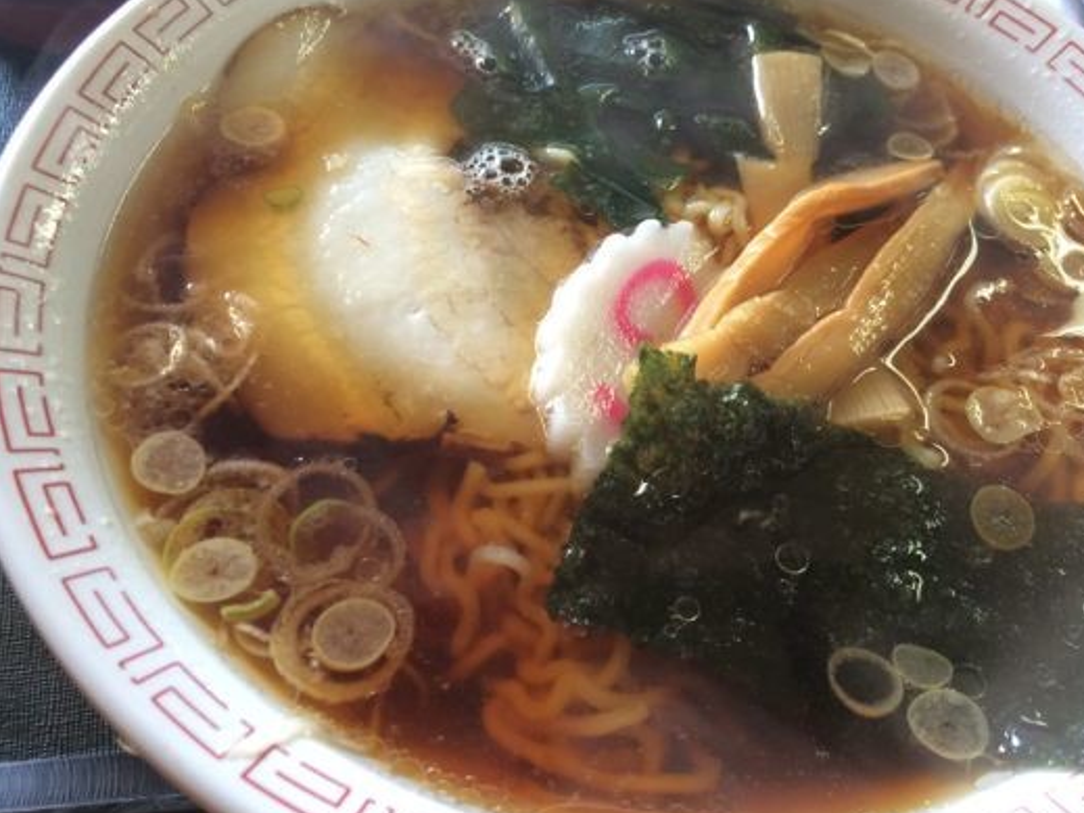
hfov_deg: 50.1
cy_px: 391
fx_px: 1158
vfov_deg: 38.6
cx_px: 597
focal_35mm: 37
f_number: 2.2
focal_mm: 4.12
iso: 80
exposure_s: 1/30
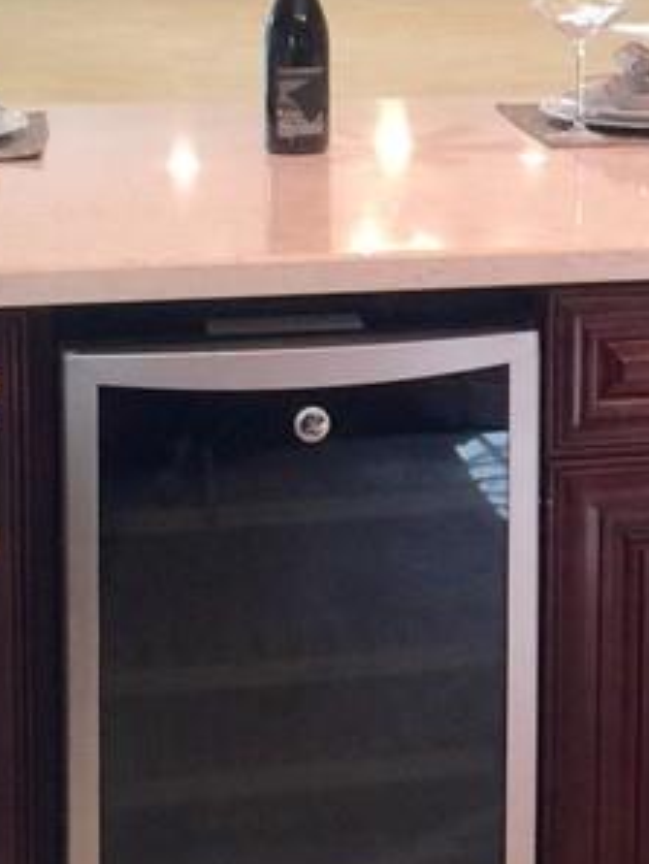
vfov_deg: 19.3
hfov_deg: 14.4
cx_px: 748
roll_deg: -0.9
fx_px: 2498
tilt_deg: -6.8
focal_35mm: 100
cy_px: 108
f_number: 2.2
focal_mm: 4.15
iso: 32
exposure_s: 1/15
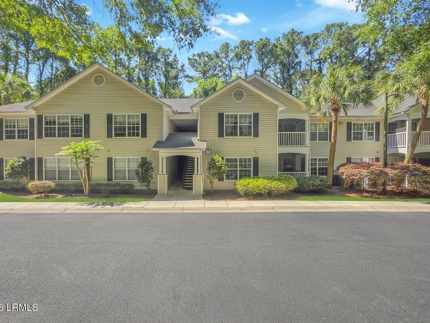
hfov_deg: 102.0
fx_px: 174
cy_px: 149
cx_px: 204
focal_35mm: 14
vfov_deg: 85.5
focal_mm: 2.2
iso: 32
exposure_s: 1/680
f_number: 1.9
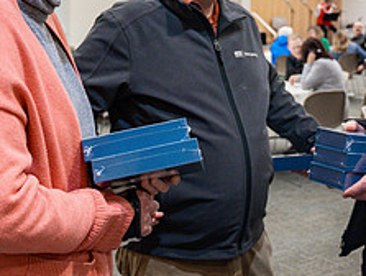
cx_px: 212
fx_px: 731
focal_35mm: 69
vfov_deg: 21.1
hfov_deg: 28.1
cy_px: 46
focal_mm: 25.5
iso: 1250
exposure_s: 1/125
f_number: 4
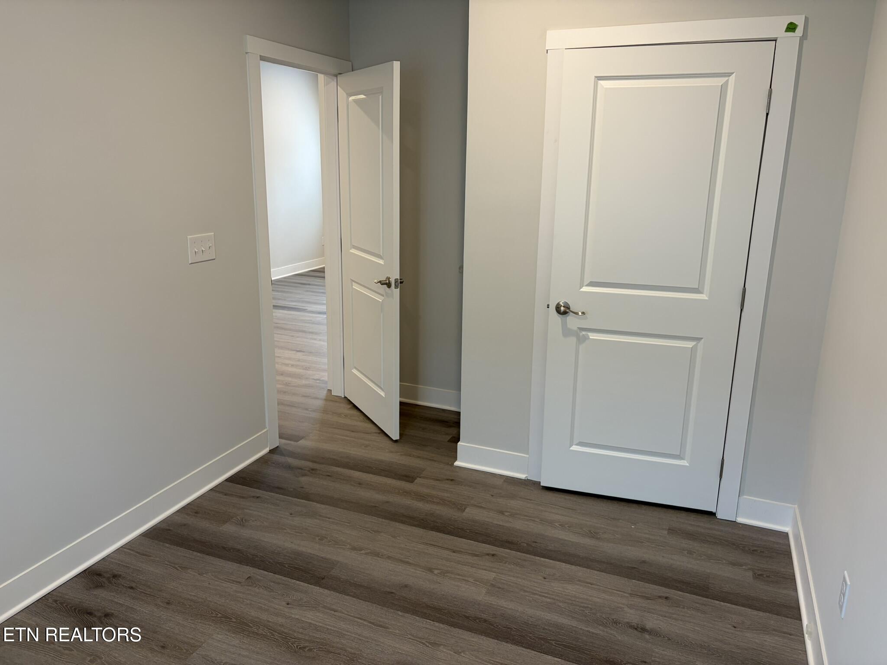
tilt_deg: -12.7
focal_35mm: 26
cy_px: 332
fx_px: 666
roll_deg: -1.7
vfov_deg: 53.1
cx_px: 444
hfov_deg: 67.3
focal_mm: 5.96
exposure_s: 1/60
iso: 64
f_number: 1.6
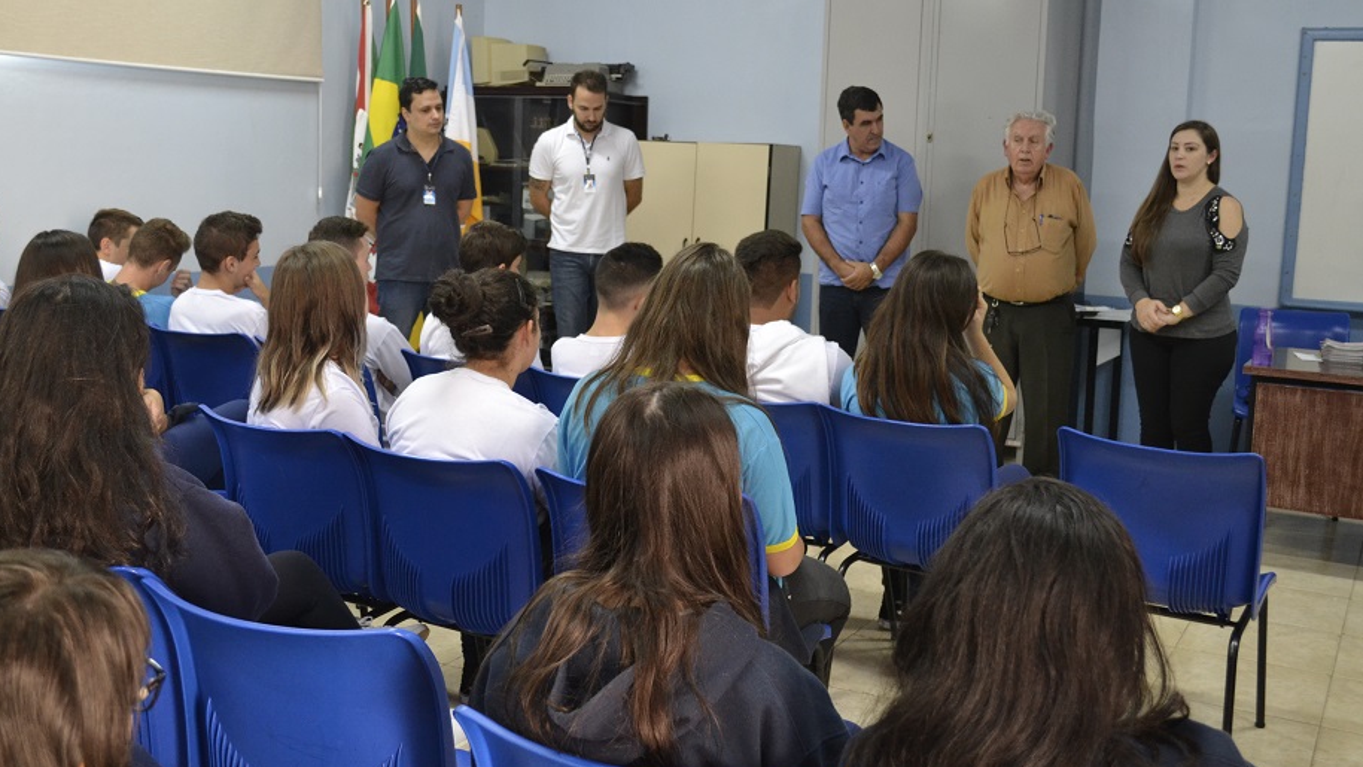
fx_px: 1374
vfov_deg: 31.2
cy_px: 339
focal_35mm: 38
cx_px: 678
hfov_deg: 52.8
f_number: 4
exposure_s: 1/60
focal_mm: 24
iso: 1600
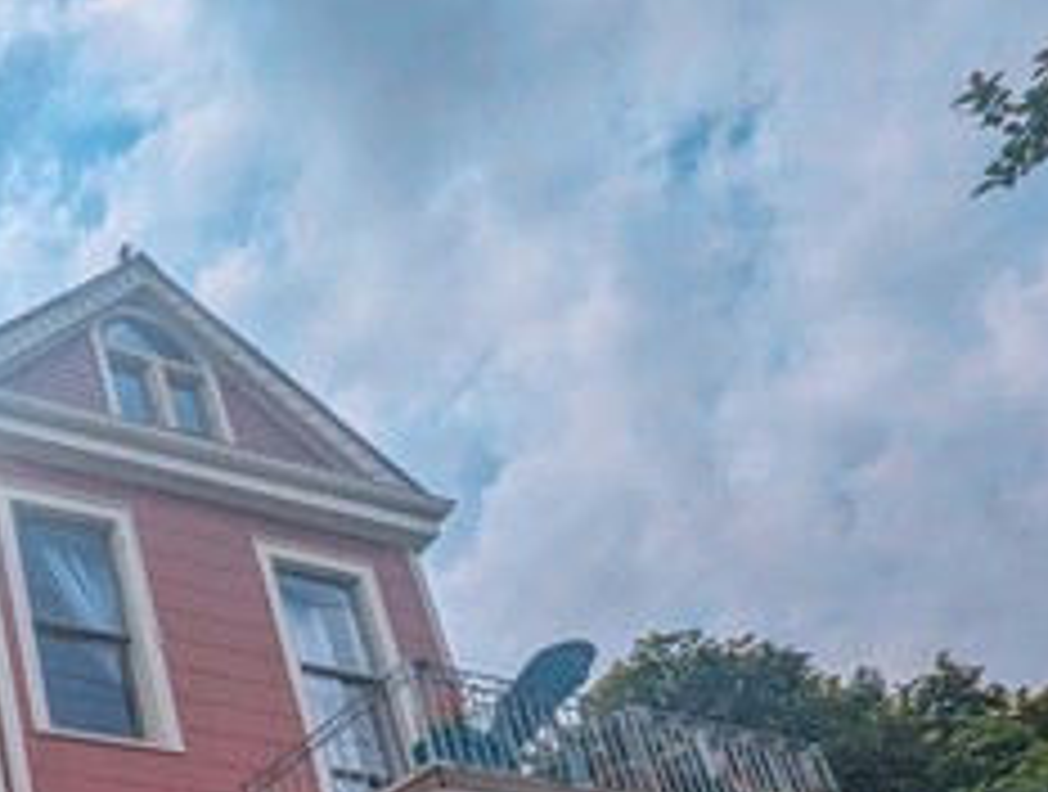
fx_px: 1123
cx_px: -256
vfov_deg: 29.4
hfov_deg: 36.4
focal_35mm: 37
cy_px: 1084
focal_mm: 1.95
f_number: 2.2
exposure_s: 1/8475
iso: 49
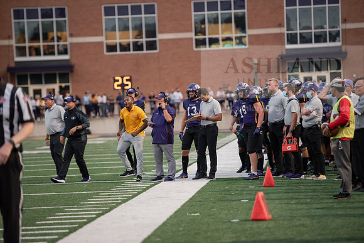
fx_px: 1871
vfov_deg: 7.4
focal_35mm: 185
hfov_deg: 11.1
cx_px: 182
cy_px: 122
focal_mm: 185
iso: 2000
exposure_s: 1/800
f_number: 2.8
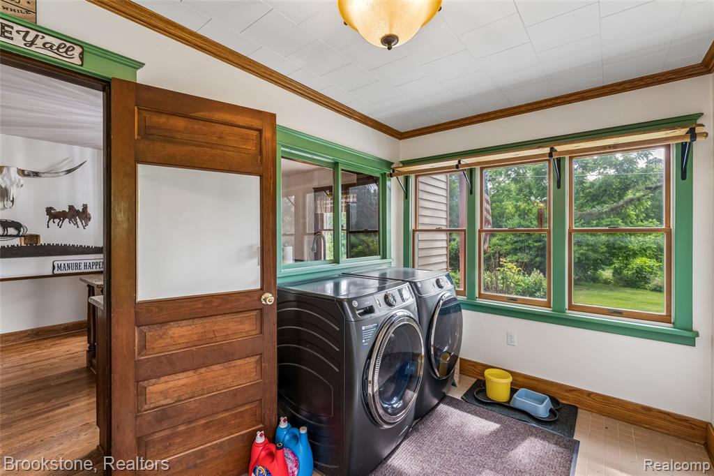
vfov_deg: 74.8
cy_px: 238
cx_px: 357
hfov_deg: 97.8
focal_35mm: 16
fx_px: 311
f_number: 13
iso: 400
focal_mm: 15.7
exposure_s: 1/6
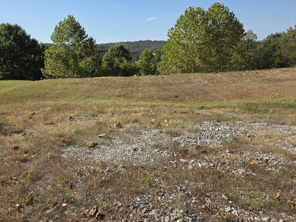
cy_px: 94
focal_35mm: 31
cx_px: 110
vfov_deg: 45.3
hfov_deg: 57.6
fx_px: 265
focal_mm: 6.3
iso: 80
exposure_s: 1/5778
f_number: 1.7
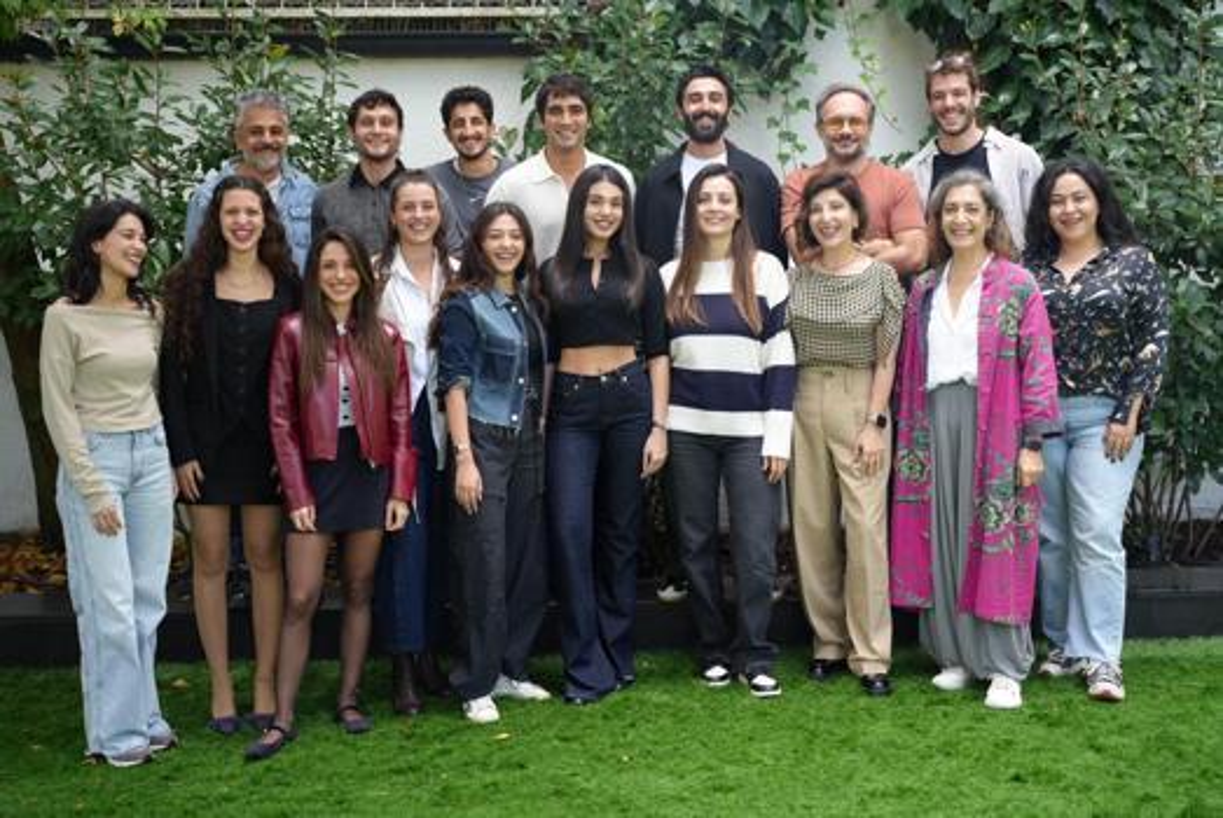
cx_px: 612
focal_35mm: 47
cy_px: 409
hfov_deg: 41.9
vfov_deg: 28.7
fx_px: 1598
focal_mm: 47
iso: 320
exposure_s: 1/160
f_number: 4
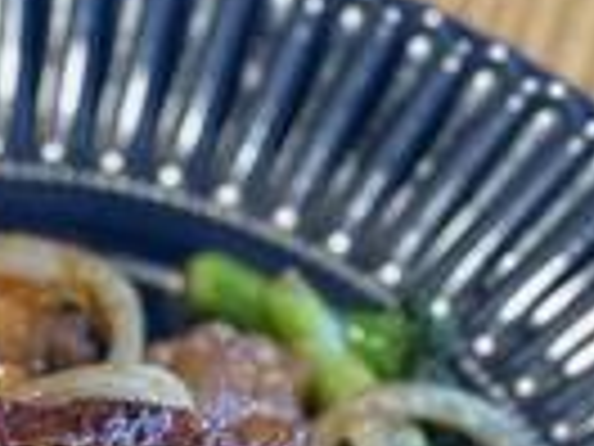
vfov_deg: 6.8
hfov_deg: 9.2
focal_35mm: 213
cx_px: -45
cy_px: 775
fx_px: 3655
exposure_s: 1/50
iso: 100
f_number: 1.78
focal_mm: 6.86
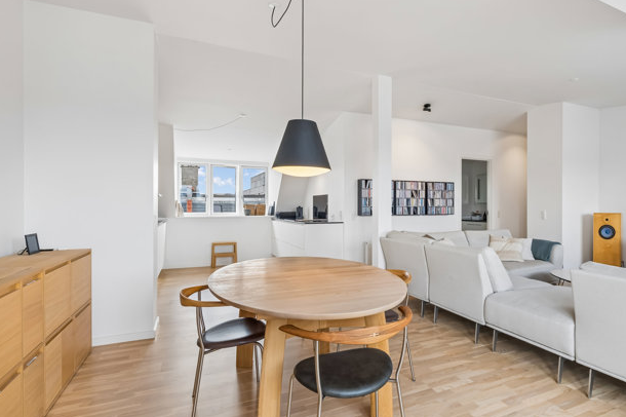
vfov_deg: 59.4
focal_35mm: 21
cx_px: 391
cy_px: 212
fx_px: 365
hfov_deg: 79.8
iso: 125
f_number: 11
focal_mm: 16
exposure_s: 1/10
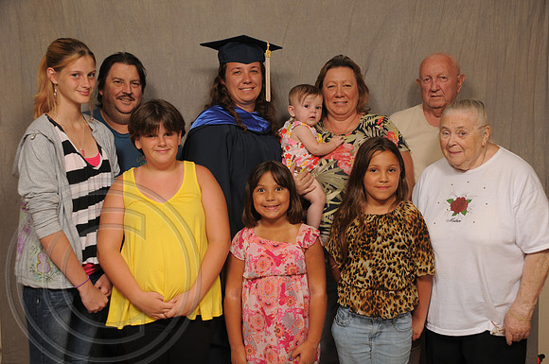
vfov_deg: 28.9
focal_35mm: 46
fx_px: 708
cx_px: 274
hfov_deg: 42.4
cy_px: 182
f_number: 5.6
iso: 200
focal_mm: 31
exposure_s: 1/60
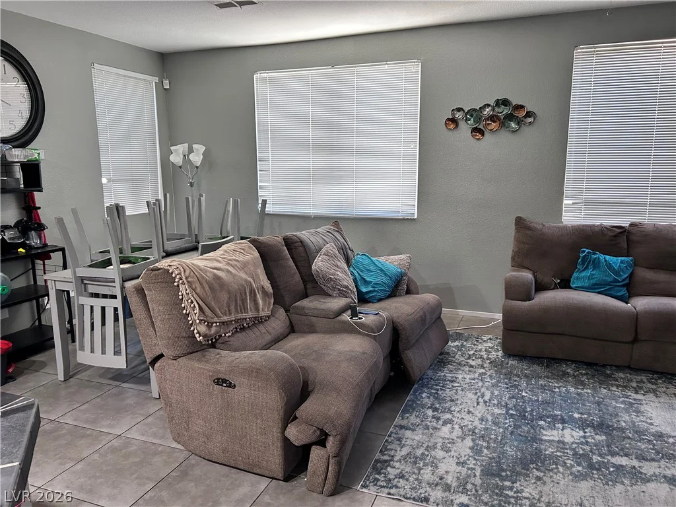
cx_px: 338
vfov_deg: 53.1
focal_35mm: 26
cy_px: 254
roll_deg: +0.4
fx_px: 508
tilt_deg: -10.8
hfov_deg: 67.3
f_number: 1.5
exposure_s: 1/60
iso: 250
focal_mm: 5.7
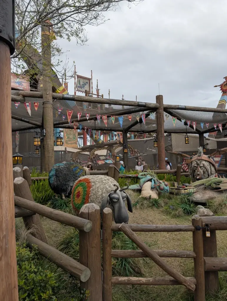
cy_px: 150
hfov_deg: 56.9
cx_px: 114
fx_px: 209
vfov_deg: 71.5
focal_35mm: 24
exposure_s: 1/813
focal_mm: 6.9
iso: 19
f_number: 1.68
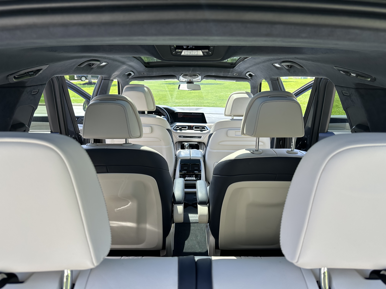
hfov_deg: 71.6
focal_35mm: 24
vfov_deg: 56.8
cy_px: 144
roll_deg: +1.0
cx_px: 193
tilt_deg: -13.2
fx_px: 268
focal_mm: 6.86
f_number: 1.78
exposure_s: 1/480
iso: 80
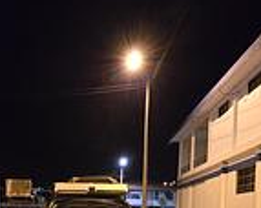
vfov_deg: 34.2
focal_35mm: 38
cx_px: 83
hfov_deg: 47.1
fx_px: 293
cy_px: 224
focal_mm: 2.2
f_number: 2.2
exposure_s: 1/30
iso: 1250
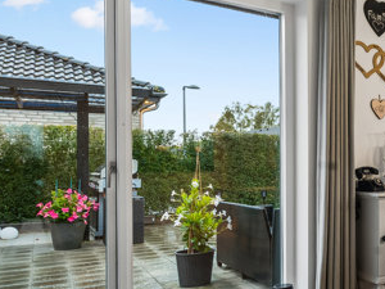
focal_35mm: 41
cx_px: 465
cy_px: 169
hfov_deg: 35.6
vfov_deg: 35.1
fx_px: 456
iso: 320
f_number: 9
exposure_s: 1/5
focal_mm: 16
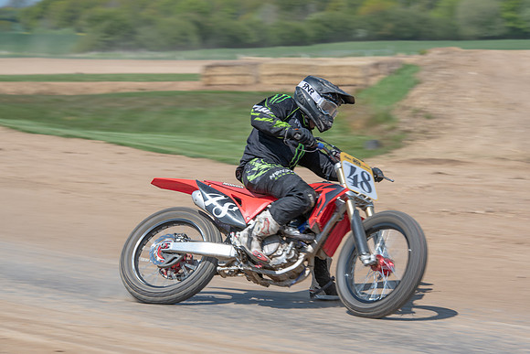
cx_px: 278
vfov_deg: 9.8
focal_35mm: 140
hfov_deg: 14.7
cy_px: 181
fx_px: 2061
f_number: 8
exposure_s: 1/200
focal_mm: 130
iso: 100
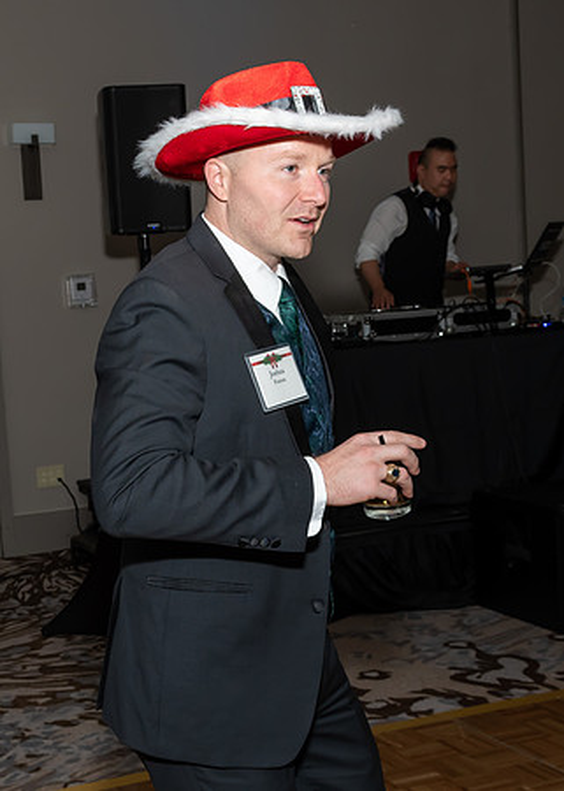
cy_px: 417
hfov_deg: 23.1
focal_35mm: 61
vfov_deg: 32.4
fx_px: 1361
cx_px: 128
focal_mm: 20
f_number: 6.3
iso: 400
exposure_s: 1/250
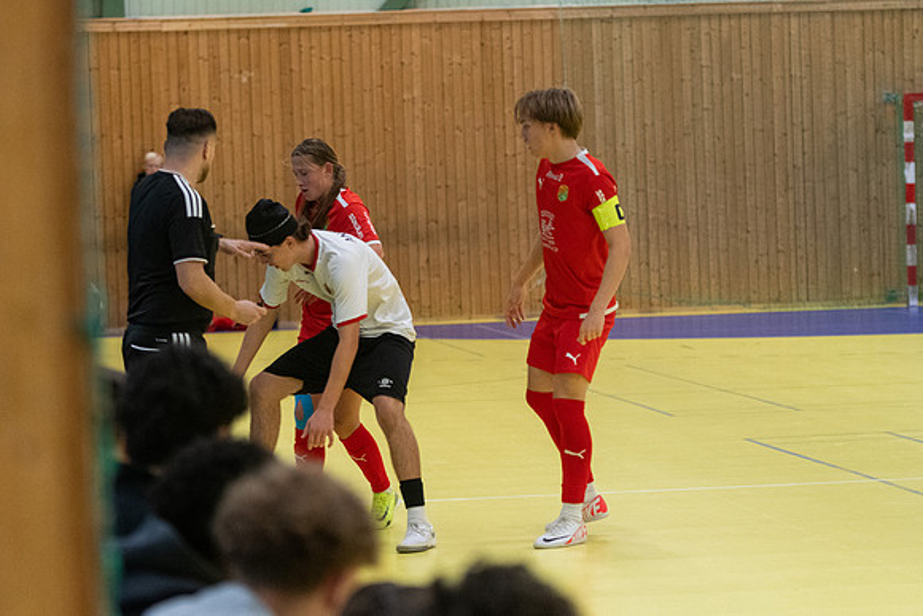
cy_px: 308
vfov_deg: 9.0
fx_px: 3933
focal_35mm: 153
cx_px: 462
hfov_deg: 13.4
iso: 4500
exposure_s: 1/640
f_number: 3.2
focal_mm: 100
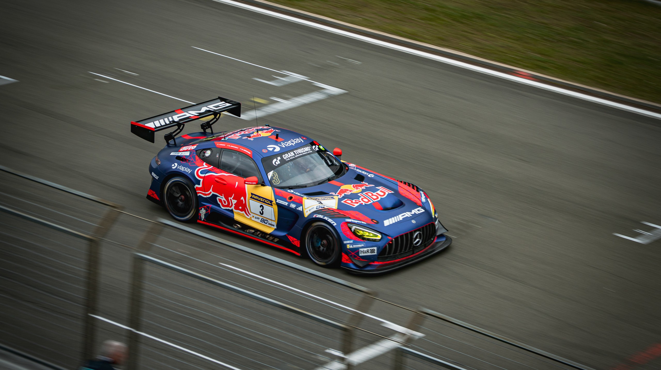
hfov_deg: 15.5
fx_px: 2433
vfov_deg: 8.7
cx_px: 417
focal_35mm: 139
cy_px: 151
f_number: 4
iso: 100
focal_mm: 70
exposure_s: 1/160
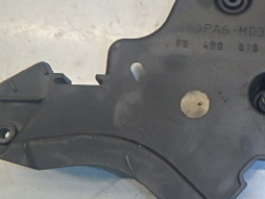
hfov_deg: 25.1
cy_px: 53
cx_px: 276
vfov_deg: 20.1
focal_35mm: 73
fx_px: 559
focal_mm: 5.2
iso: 200
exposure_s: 1/40
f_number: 4.6
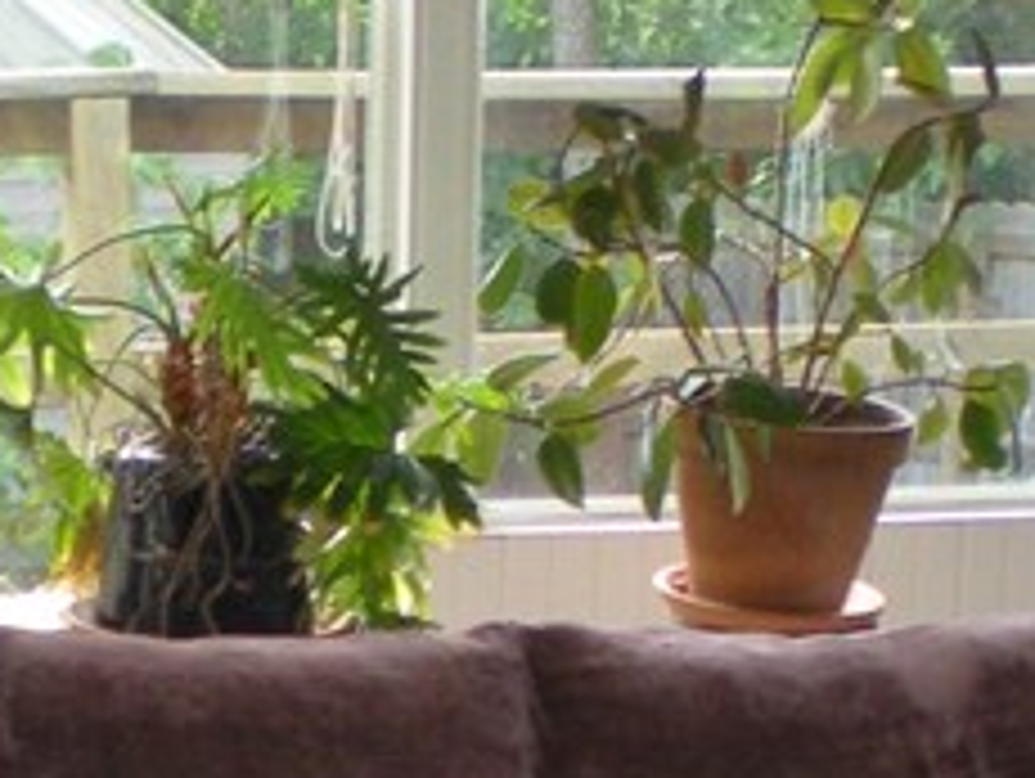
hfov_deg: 11.7
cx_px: 436
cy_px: 1003
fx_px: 5058
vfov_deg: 8.7
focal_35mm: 169
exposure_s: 1/59
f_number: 3.1
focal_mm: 6.3
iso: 179
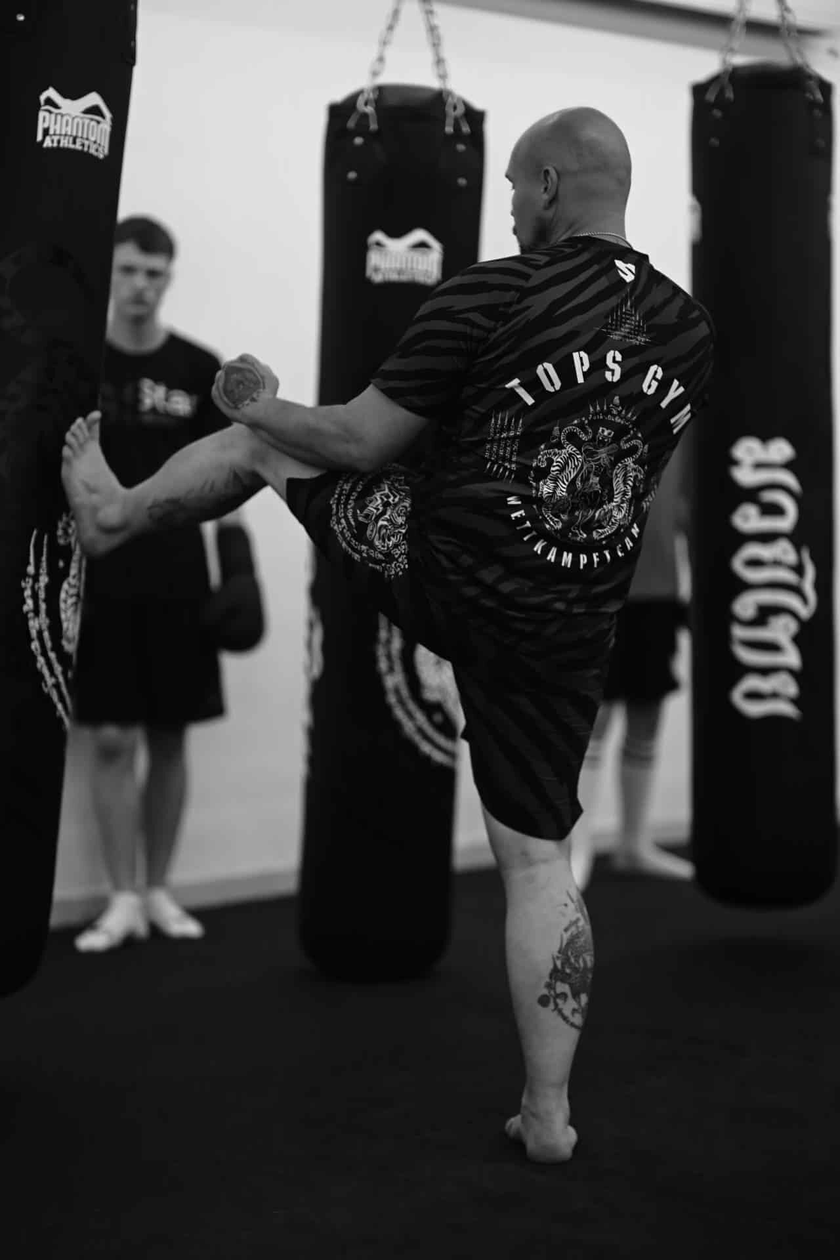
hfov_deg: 16.1
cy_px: 630
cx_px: 420
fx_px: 2975
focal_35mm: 85
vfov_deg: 23.9
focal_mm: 85
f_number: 1.4
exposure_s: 1/2000
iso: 4000
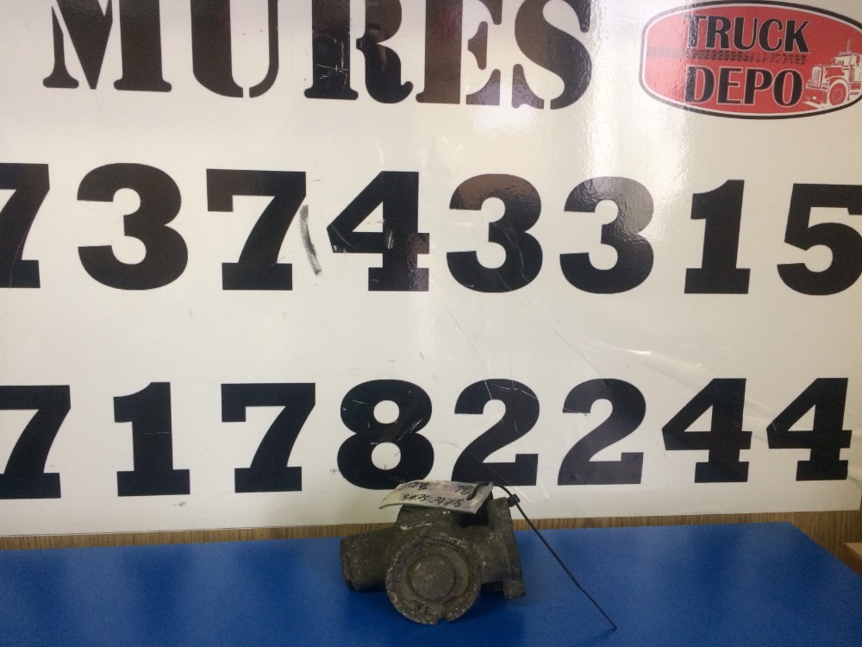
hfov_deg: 61.7
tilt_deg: -9.9
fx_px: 722
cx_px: 431
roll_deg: -2.1
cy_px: 324
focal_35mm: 29
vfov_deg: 48.2
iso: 200
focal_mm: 4.15
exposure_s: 1/33
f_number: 2.2
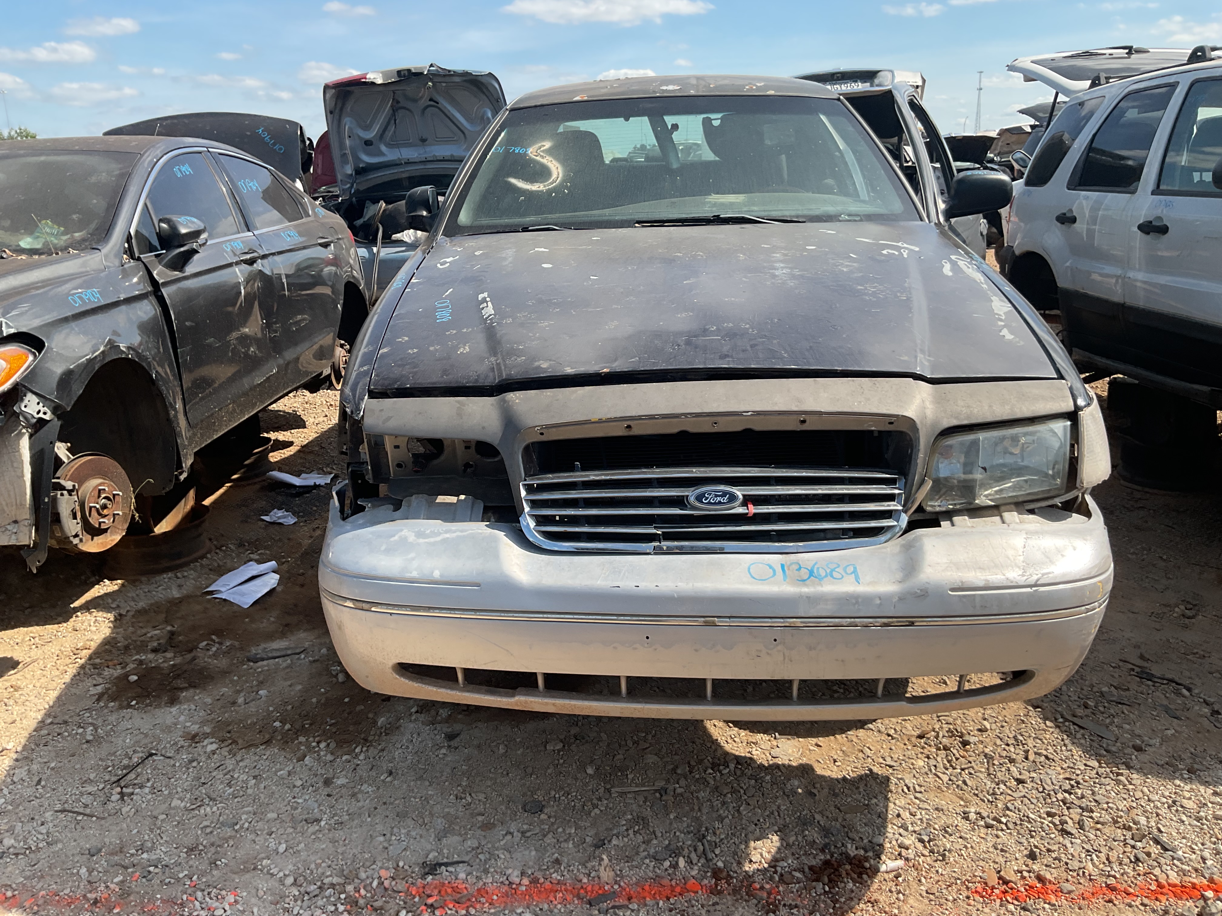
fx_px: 1024
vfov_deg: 48.2
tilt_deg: -12.1
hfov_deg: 61.7
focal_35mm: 29
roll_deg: +5.1
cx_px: 611
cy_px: 458
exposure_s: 1/1342
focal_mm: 3
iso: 16
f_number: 1.8
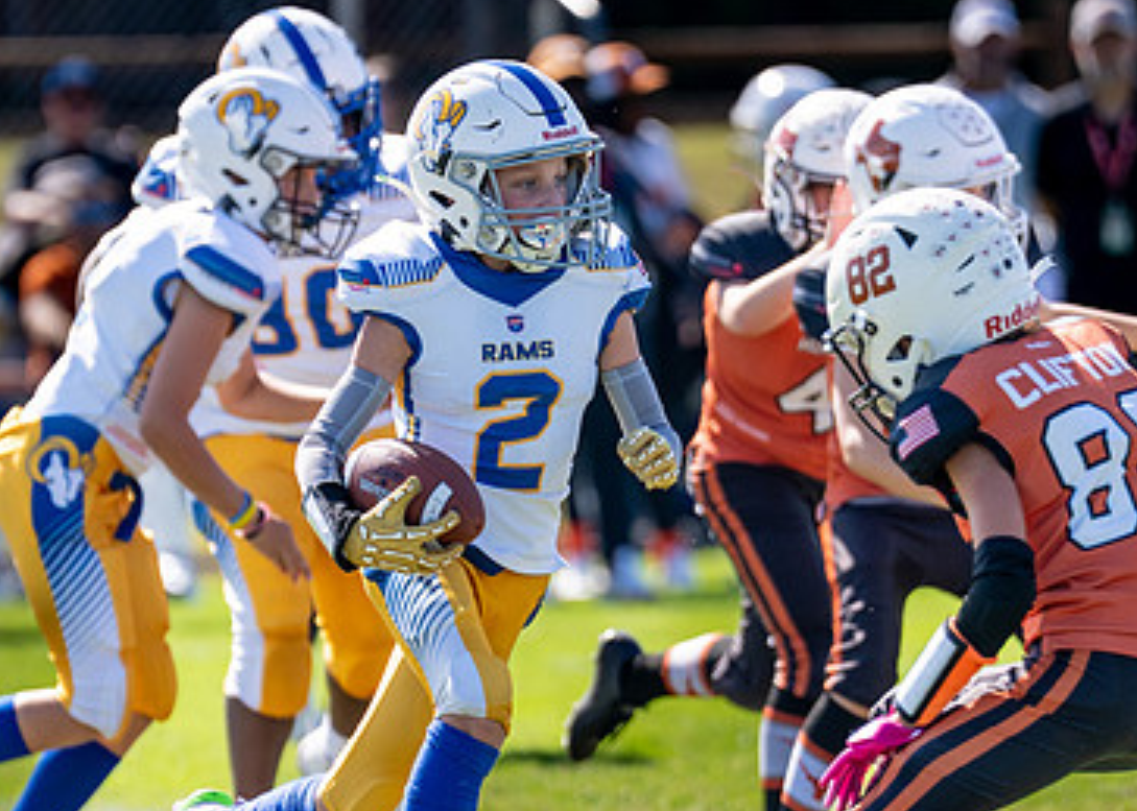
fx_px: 18593
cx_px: 537
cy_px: 511
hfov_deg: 3.5
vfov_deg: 2.5
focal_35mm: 576
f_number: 2.8
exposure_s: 1/2000
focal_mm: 200
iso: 100
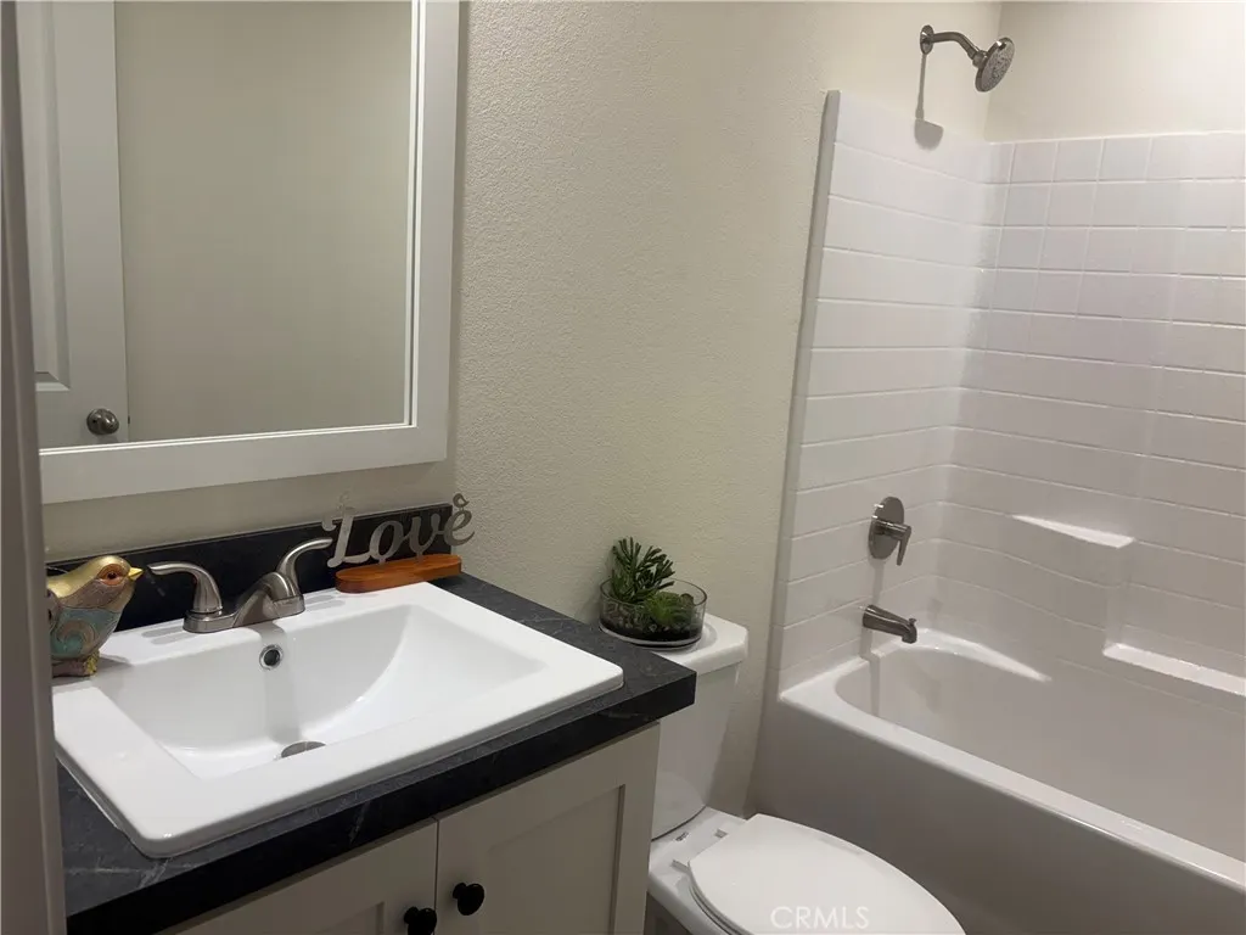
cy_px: 468
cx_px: 623
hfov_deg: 67.3
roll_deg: -3.0
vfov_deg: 53.1
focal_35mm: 26
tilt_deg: -10.9
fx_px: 936
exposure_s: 1/120
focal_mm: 5.96
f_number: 1.6
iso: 80
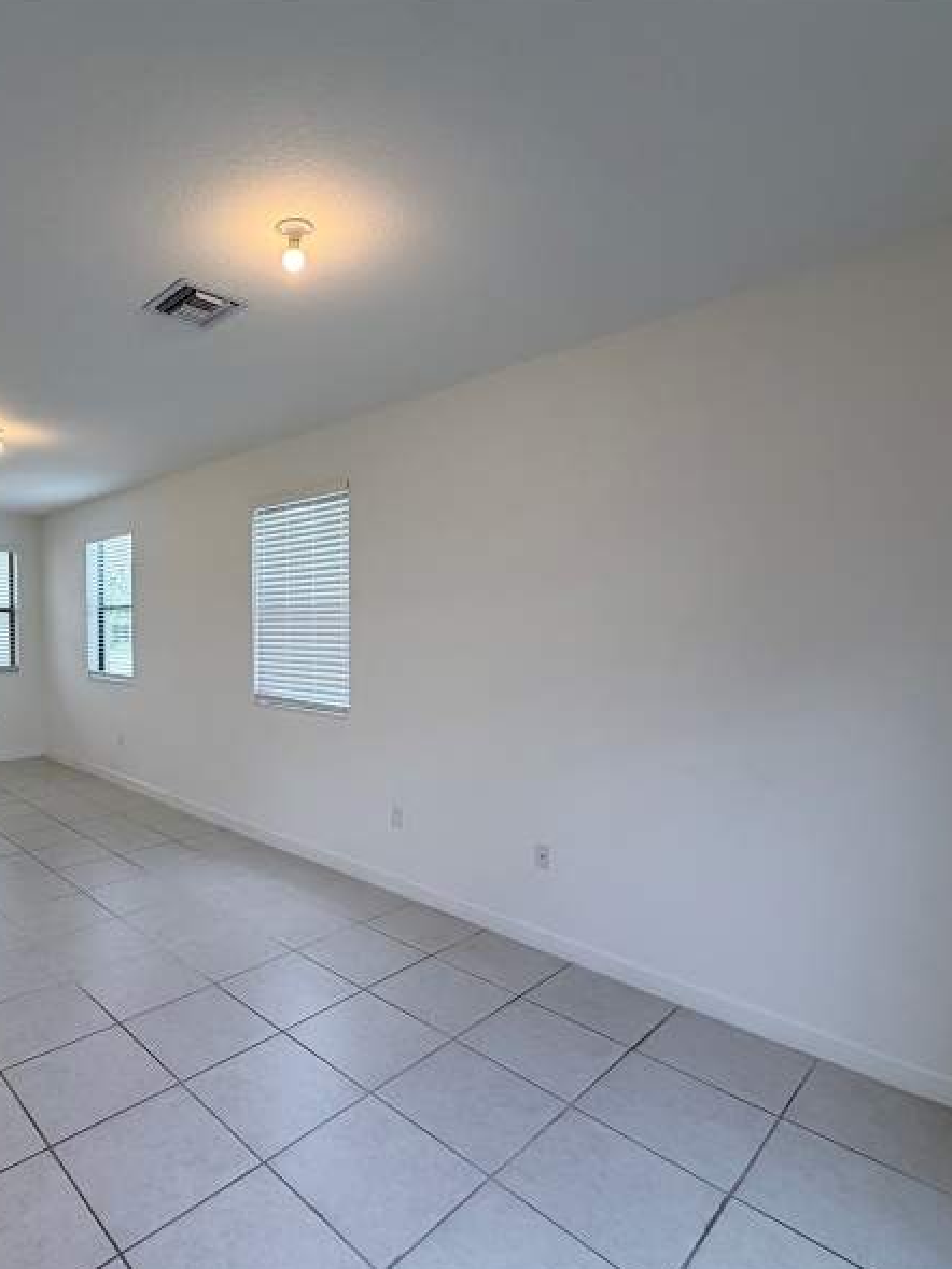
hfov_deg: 65.9
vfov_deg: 84.7
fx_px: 696
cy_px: 633
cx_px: 282
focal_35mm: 19
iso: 125
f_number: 2.2
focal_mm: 2.22
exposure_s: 1/120
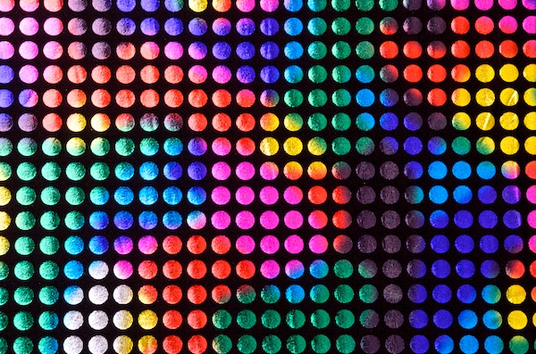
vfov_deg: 11.4
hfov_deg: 17.1
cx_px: 268
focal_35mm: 120
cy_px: 177
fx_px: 1782
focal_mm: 80
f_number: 13
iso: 800
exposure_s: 1/800
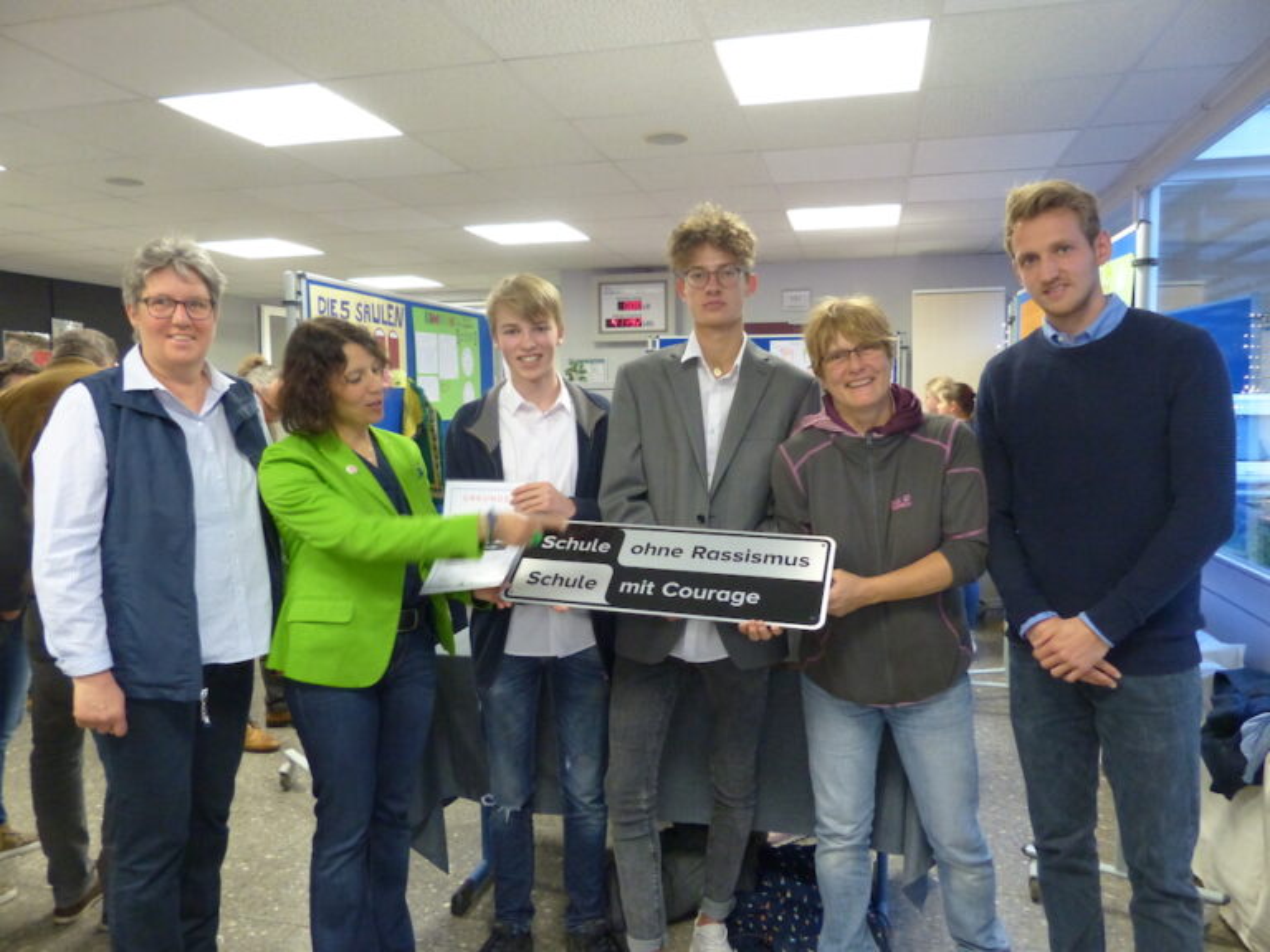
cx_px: 635
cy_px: 476
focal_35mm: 25
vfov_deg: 54.9
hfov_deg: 69.4
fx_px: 917
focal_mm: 4.5
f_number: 2.8
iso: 400
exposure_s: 1/20
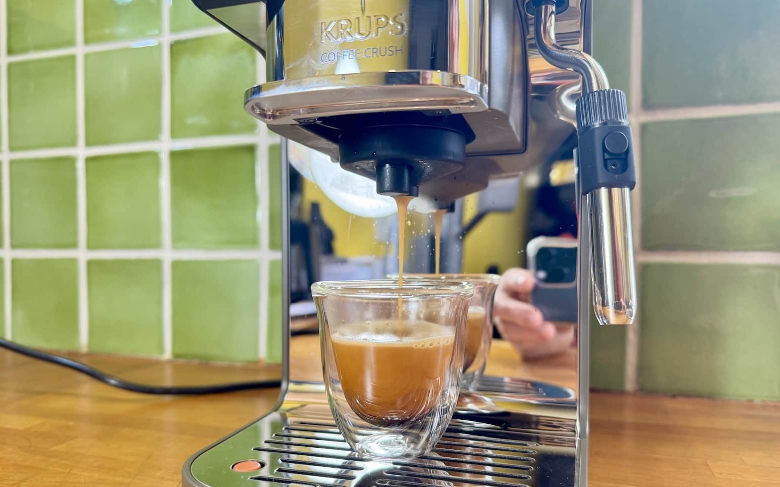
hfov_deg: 70.4
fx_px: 553
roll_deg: +0.3
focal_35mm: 26
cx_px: 393
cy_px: 276
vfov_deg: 47.5
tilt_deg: -2.0
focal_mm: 6.76
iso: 125
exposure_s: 1/119
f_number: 1.78
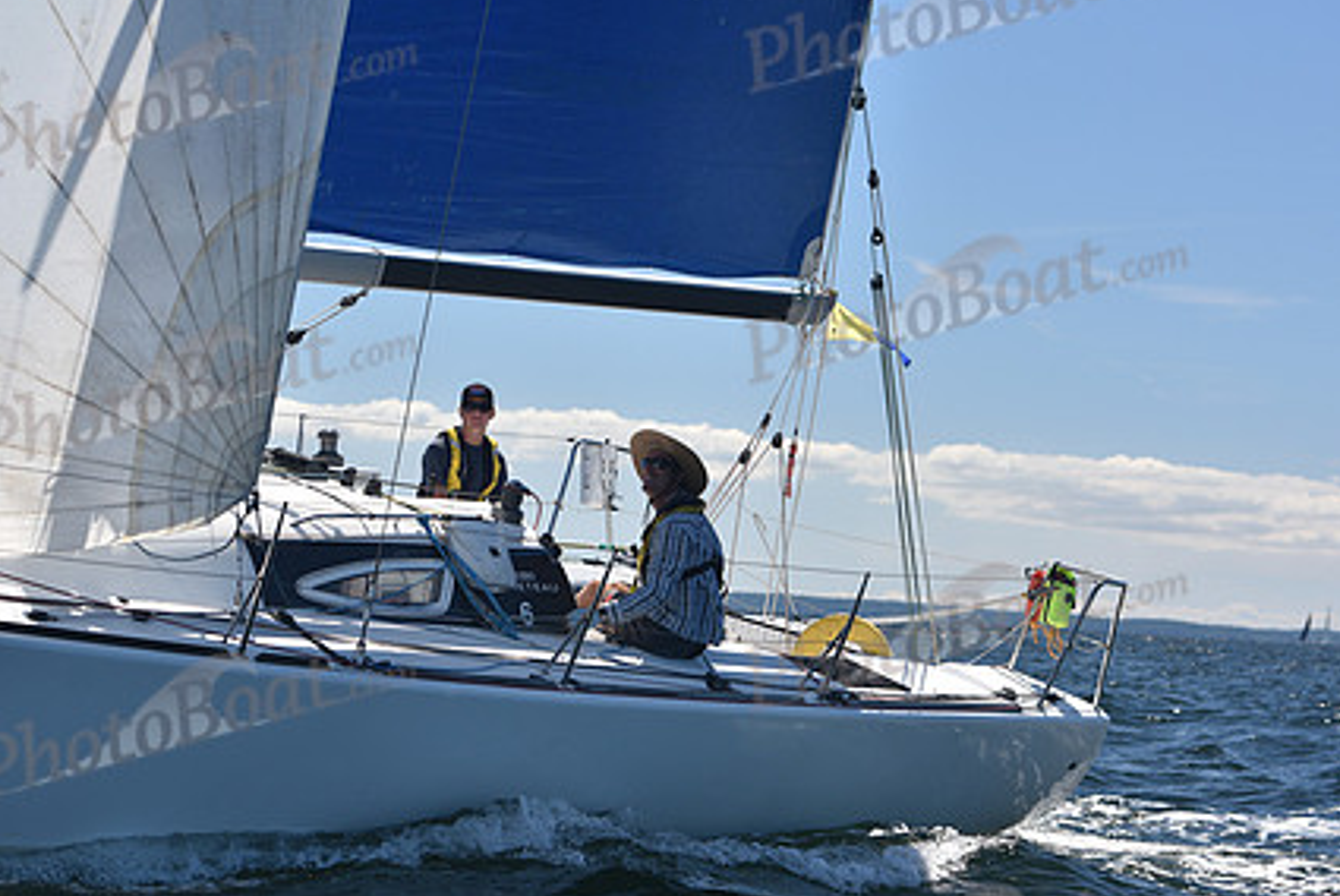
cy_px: 510
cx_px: 583
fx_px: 4321
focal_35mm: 116
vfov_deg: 11.8
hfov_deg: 17.6
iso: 200
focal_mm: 85
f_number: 5
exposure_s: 1/800
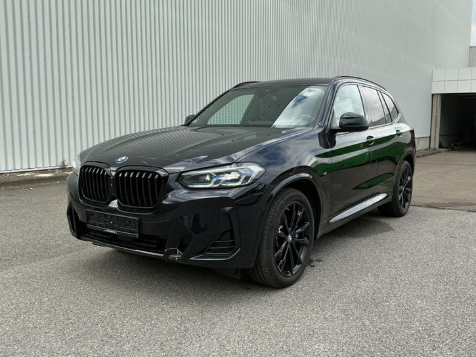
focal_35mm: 32
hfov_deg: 56.7
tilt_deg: -6.1
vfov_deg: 44.2
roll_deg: +1.0
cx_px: 257
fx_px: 440
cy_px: 182
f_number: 1.8
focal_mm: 3
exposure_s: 1/568
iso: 25
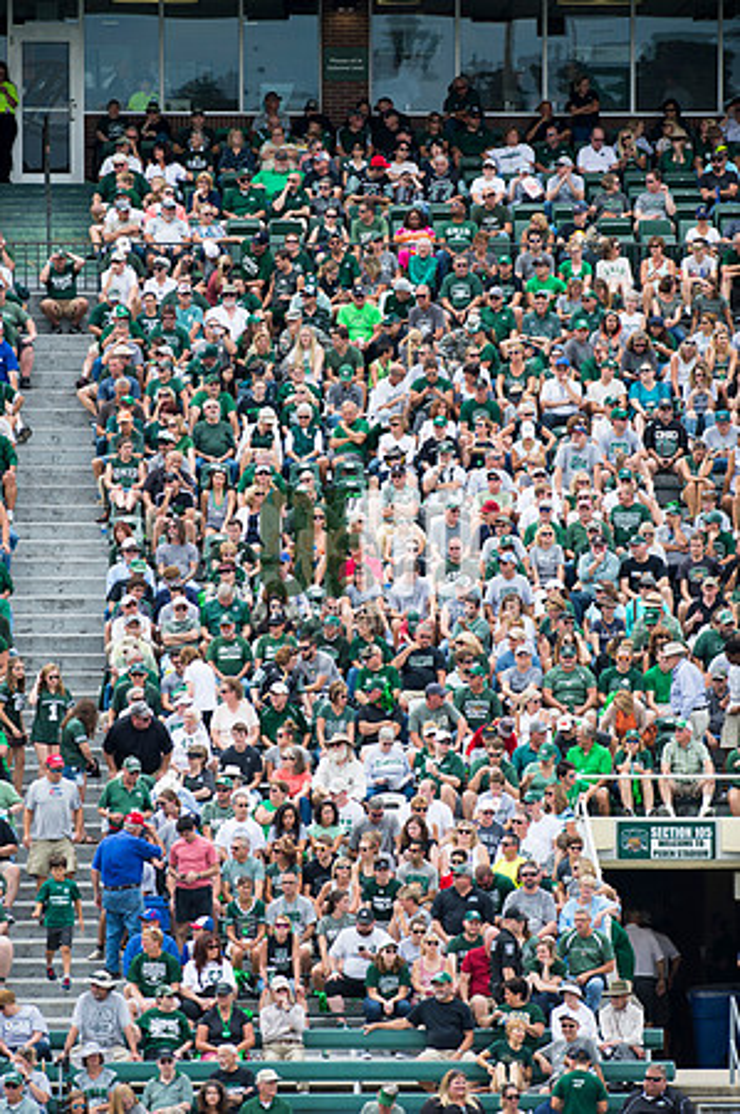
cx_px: 370
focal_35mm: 300
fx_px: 9271
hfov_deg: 4.6
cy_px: 557
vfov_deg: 6.9
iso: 200
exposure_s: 1/1000
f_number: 4.5
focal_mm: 300
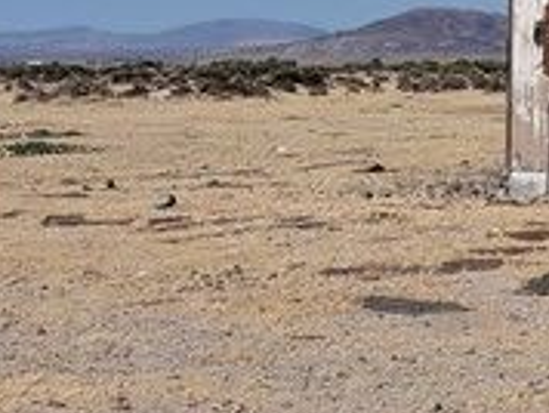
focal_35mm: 155
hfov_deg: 10.5
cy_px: -80
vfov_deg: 9.5
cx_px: 1419
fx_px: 2462
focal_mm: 4
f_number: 1.8
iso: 25
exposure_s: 1/970
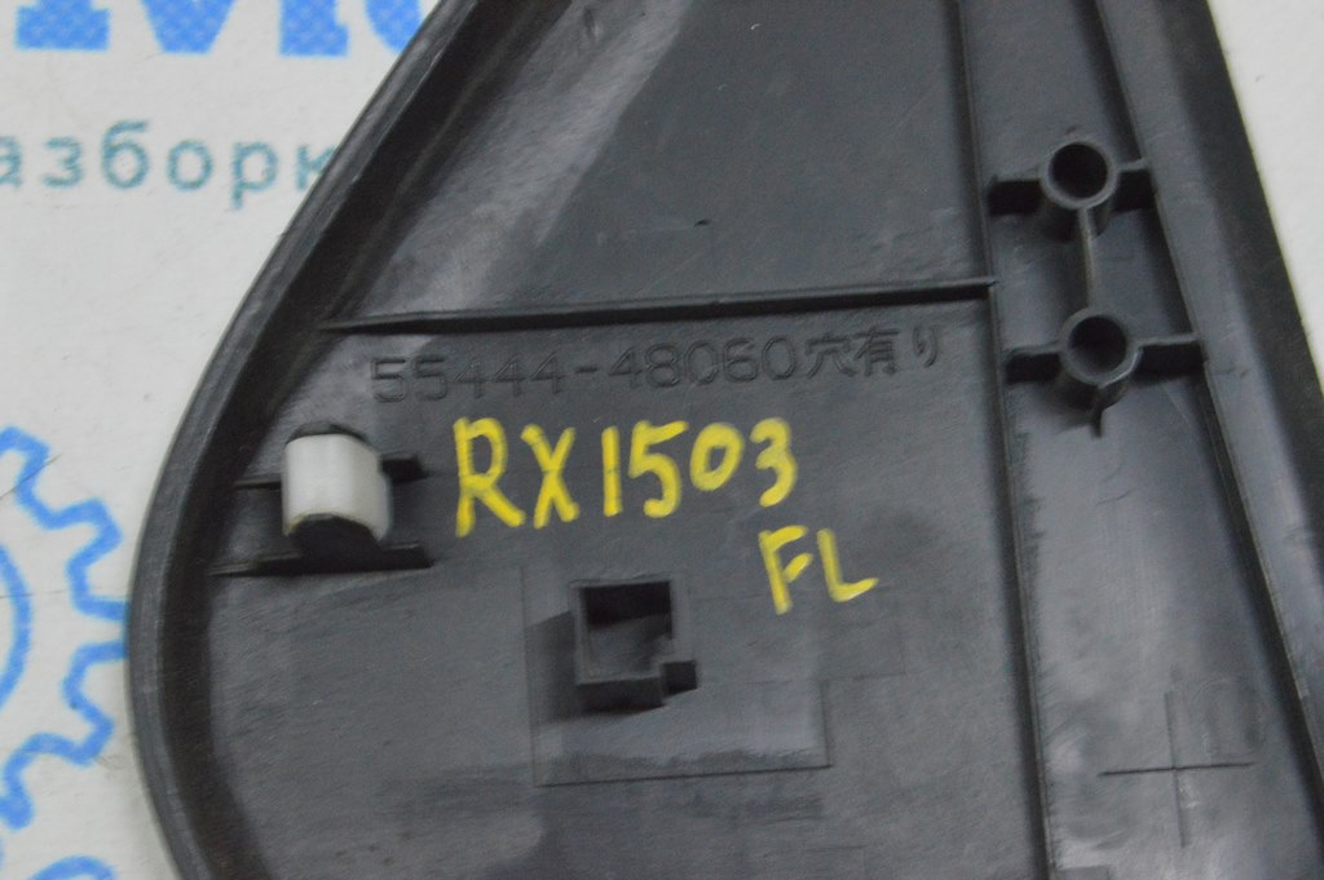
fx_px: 3032
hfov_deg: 24.6
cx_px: 662
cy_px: 440
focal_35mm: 82
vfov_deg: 16.5
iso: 6400
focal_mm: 55
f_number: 20
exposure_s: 1/15
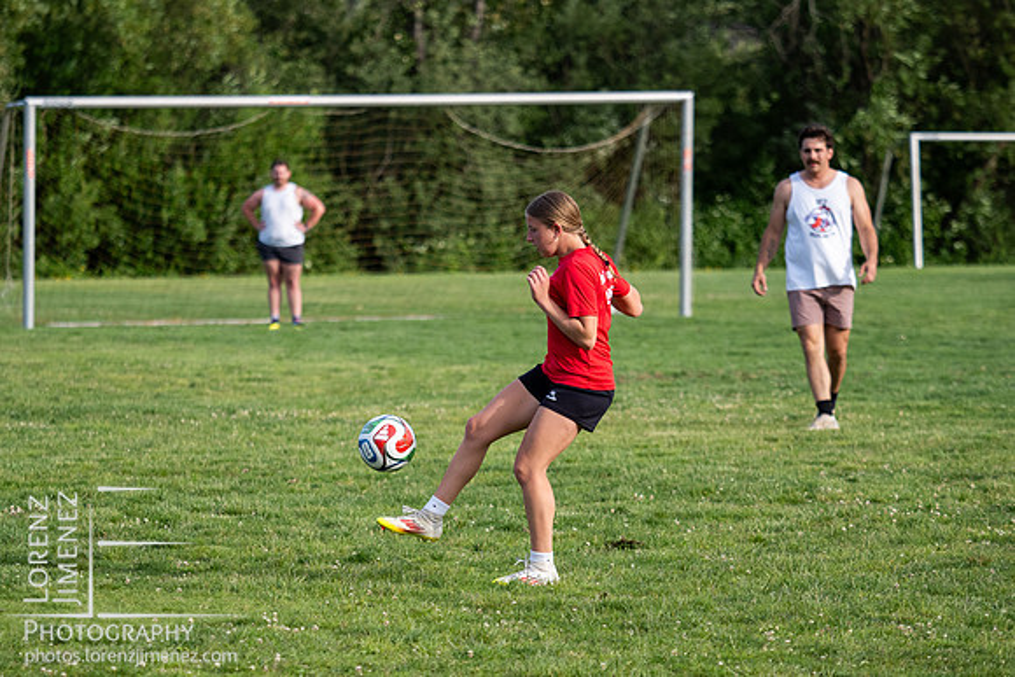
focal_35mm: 204
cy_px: 377
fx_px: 5745
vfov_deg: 6.7
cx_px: 507
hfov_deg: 10.1
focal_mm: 97
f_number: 2.8
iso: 200
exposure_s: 1/1250
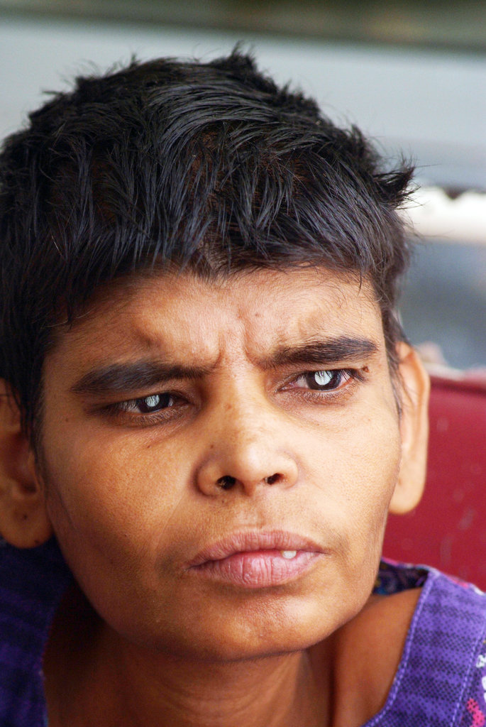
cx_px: 243
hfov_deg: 7.3
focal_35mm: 188
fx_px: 3798
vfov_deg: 10.9
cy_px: 364
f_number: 5.6
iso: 400
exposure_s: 1/90
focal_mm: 125
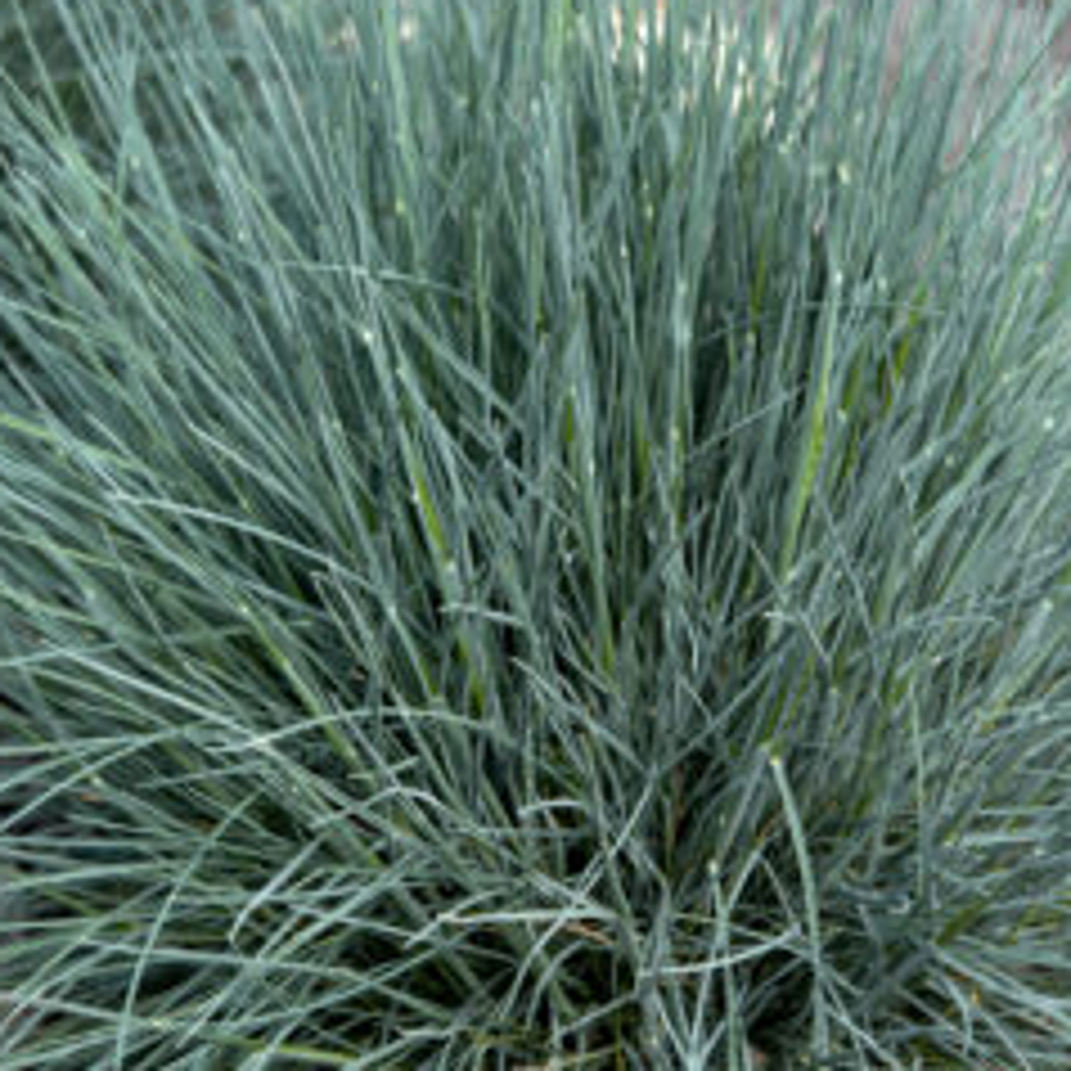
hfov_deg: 10.0
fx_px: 6126
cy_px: 556
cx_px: 576
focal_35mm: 175
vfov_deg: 10.0
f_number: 5.6
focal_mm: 70
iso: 100
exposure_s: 1/160
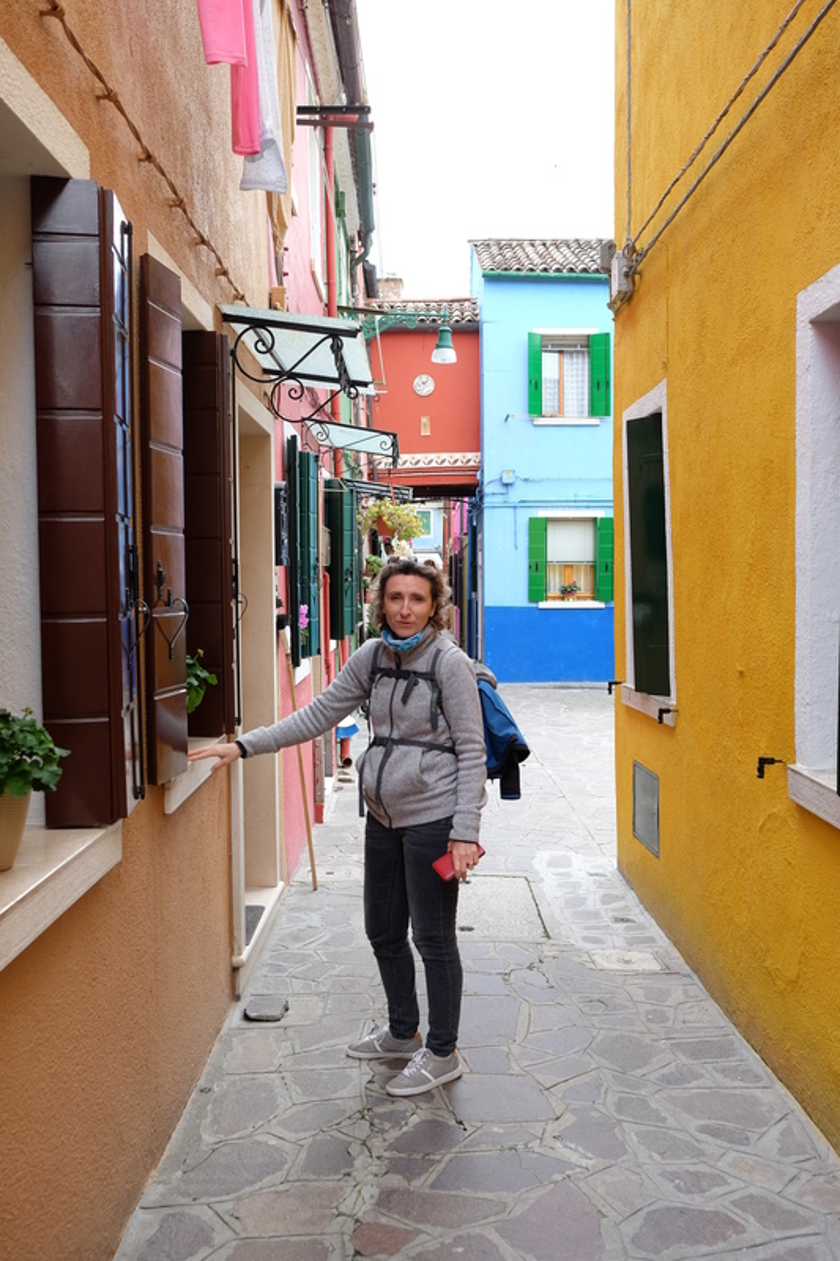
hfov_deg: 37.8
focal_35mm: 35
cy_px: 630
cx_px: 420
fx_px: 1225
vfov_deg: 54.4
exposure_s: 1/110
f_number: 4
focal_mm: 23
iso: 200
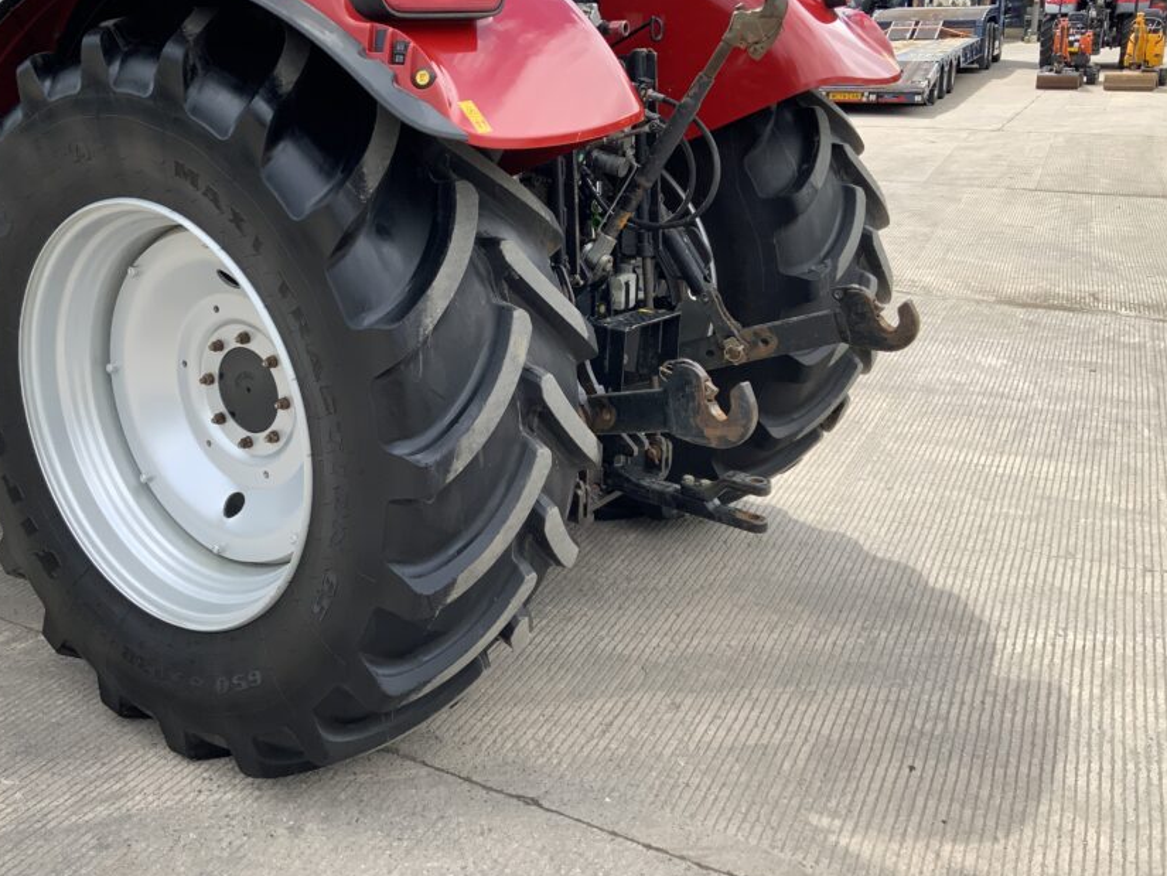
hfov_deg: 51.0
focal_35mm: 36
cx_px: 457
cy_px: 348
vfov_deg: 39.5
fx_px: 1214
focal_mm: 3
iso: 16
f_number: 1.8
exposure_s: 1/842
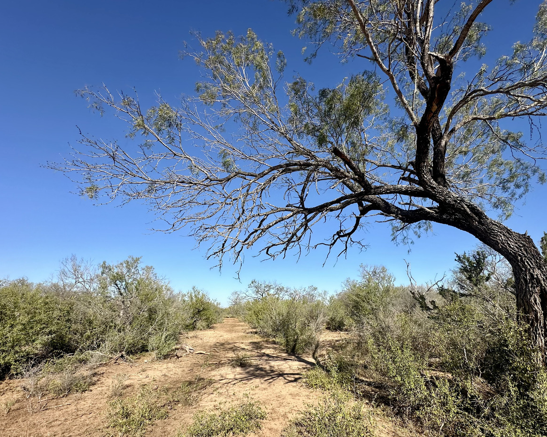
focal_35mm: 17
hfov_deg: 89.4
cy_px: 252
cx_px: 301
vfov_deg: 76.5
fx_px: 275
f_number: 2.2
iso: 50
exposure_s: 1/2212
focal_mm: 2.22
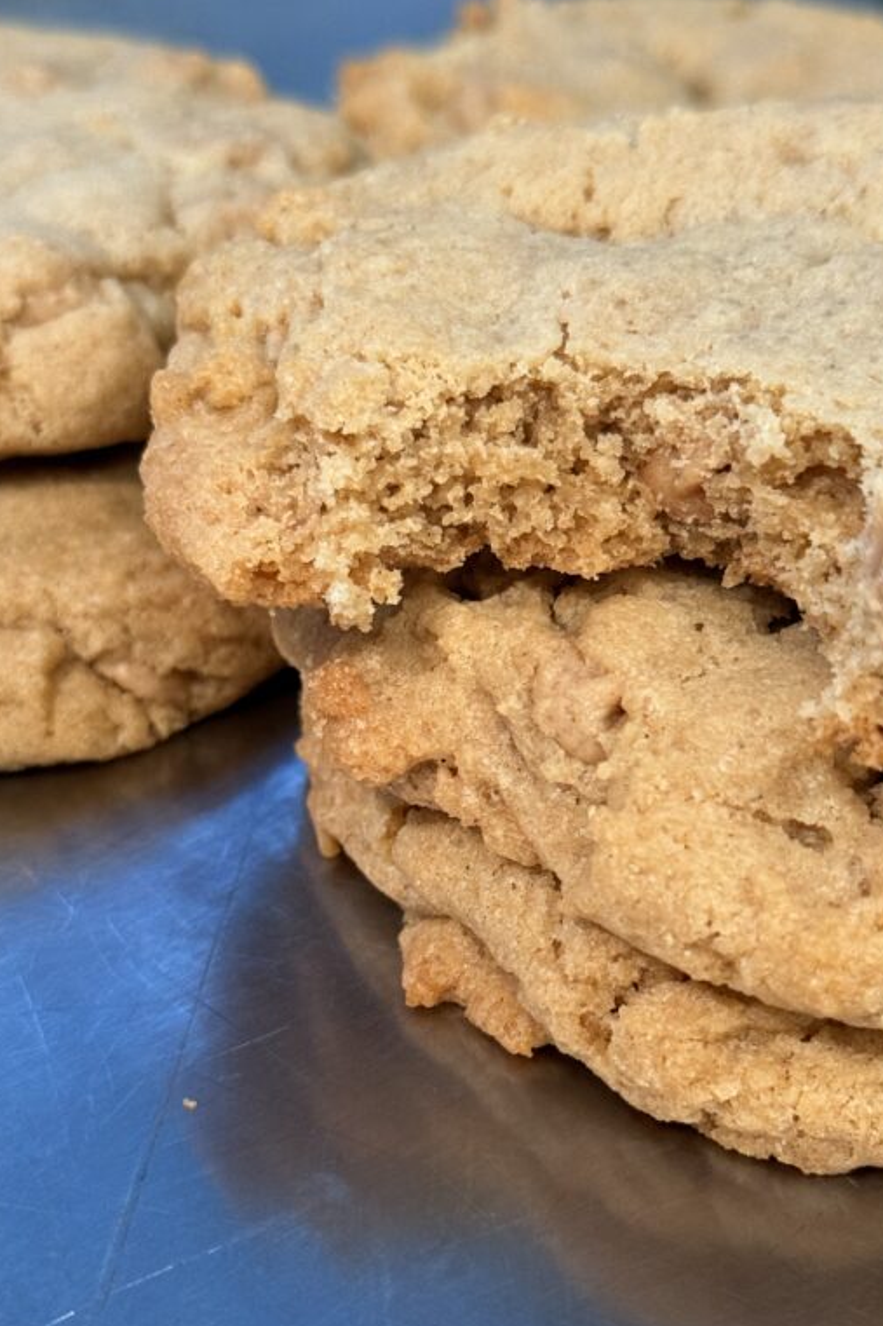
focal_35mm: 63
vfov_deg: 31.8
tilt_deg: -37.6
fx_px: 2319
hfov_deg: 21.5
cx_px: 503
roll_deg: -3.0
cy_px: 781
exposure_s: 1/60
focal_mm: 6.76
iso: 250
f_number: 1.78
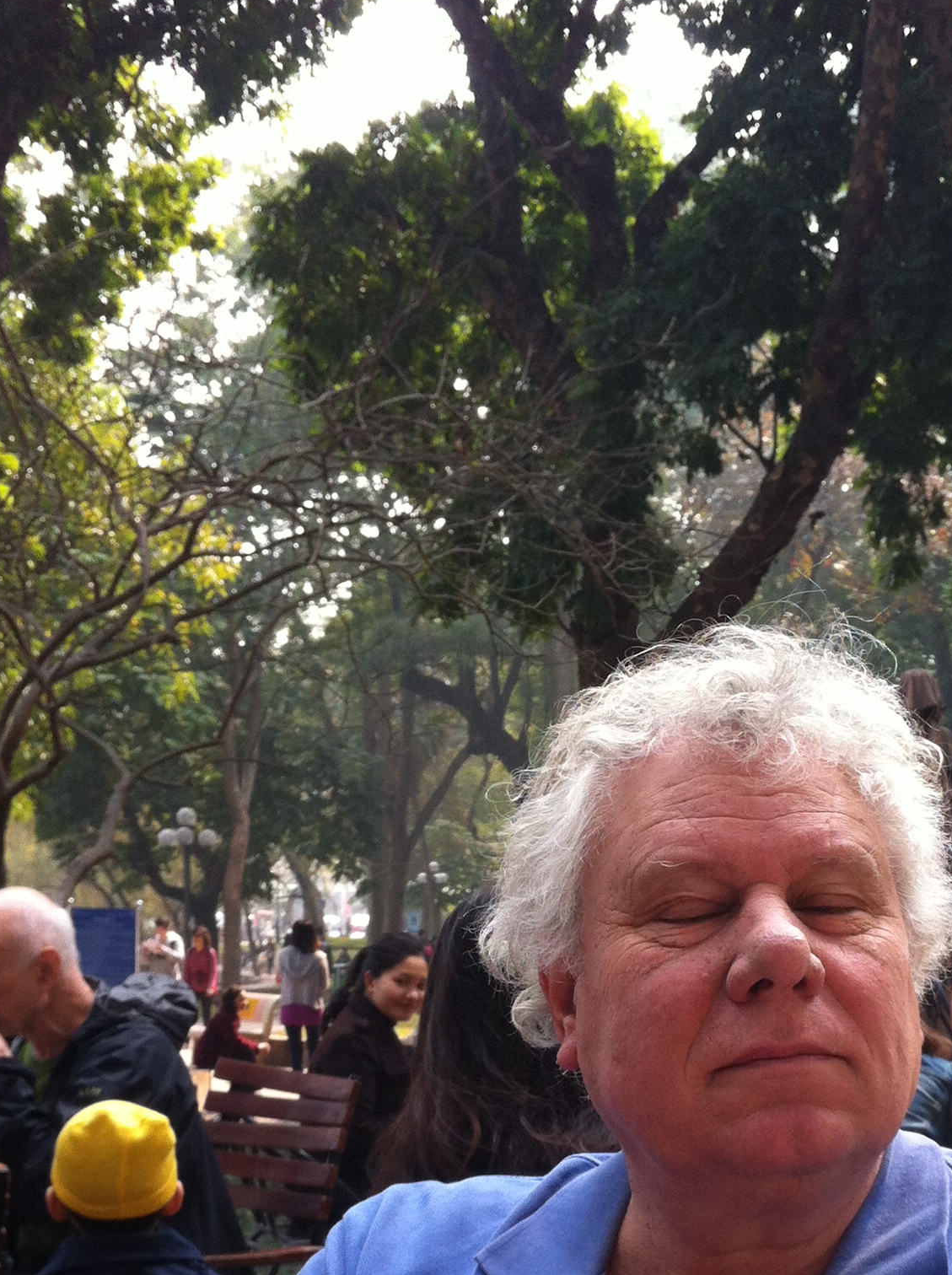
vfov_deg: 31.3
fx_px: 2206
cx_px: 672
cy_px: 1047
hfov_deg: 24.2
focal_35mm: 60
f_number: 2.8
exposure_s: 1/142
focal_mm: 3.85
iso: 80
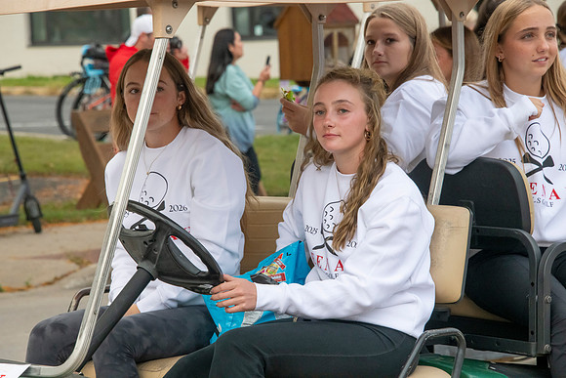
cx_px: 283
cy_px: 189
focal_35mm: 210
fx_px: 3302
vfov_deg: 6.5
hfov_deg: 9.8
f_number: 11
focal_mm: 210
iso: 3200
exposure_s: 1/400
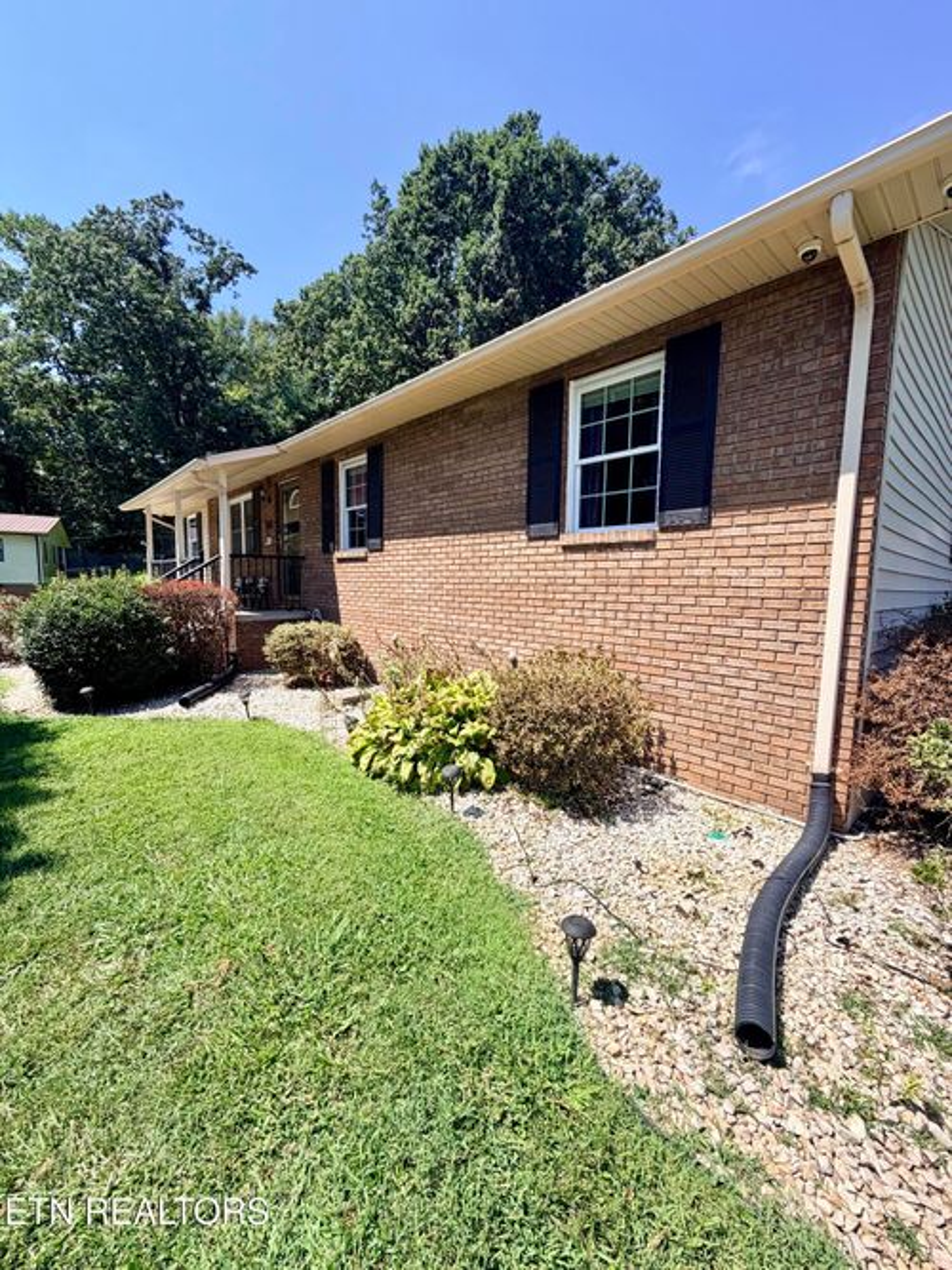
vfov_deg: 102.1
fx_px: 514
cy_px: 635
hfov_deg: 85.7
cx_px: 476
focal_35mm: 14
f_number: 2.2
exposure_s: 1/770
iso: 32
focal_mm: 2.22
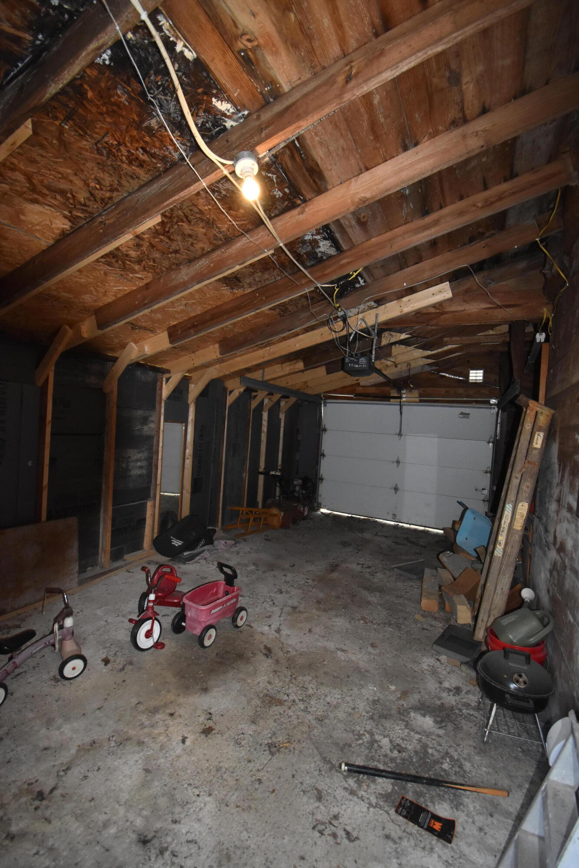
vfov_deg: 100.4
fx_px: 362
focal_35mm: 15
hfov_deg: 77.3
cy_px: 434
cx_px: 290
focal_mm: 10
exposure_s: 1/100
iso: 1600
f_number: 4.5
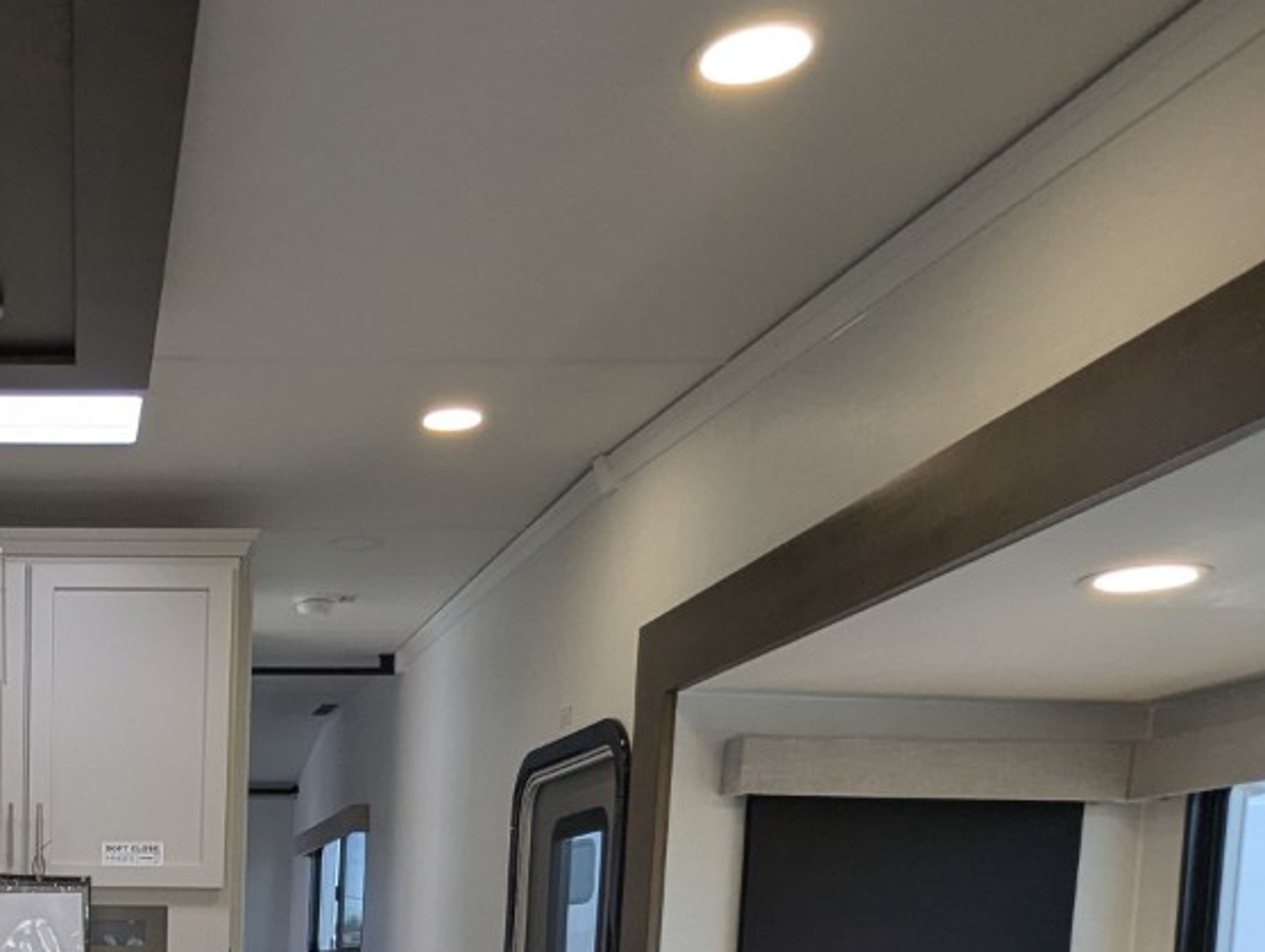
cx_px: 37
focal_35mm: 40
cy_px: 1158
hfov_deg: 41.5
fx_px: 1464
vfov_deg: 30.3
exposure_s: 1/187
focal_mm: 2.35
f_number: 2.2
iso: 144
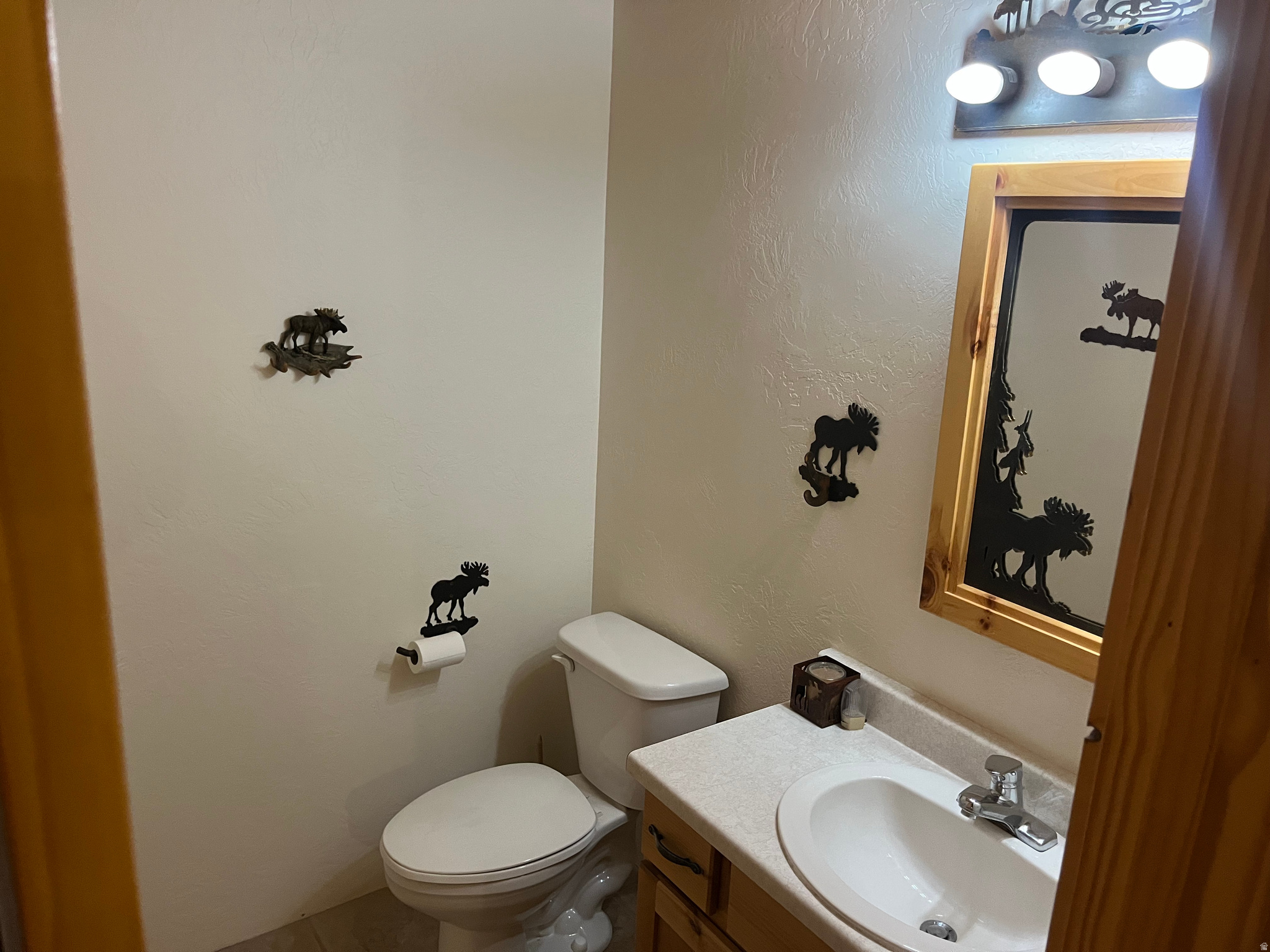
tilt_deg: -15.0
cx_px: 635
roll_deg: -2.2
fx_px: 954
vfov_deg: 53.1
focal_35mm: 26
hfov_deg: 67.3
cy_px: 476
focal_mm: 5.1
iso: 400
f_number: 1.6
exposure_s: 1/40
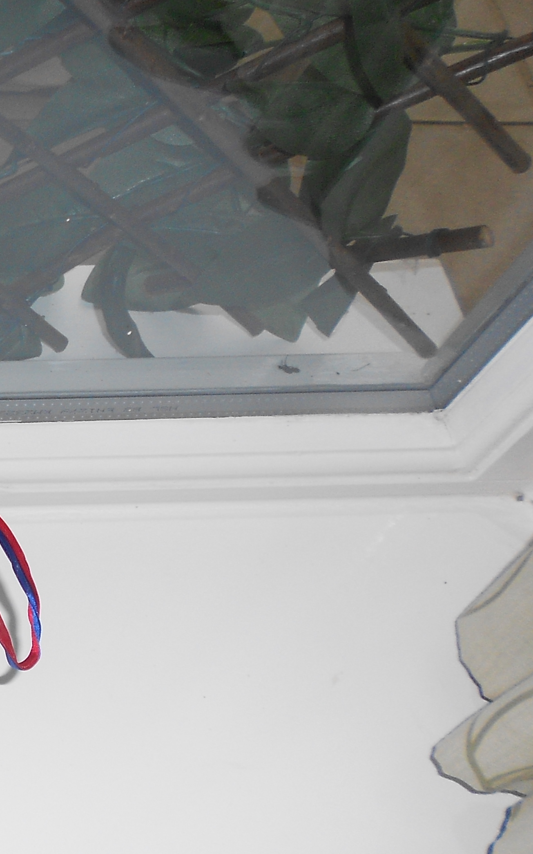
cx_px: -346
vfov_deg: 35.4
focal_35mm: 57
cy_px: 550
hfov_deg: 18.9
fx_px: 1325
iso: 80
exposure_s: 1/25
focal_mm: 4.6
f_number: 3.2
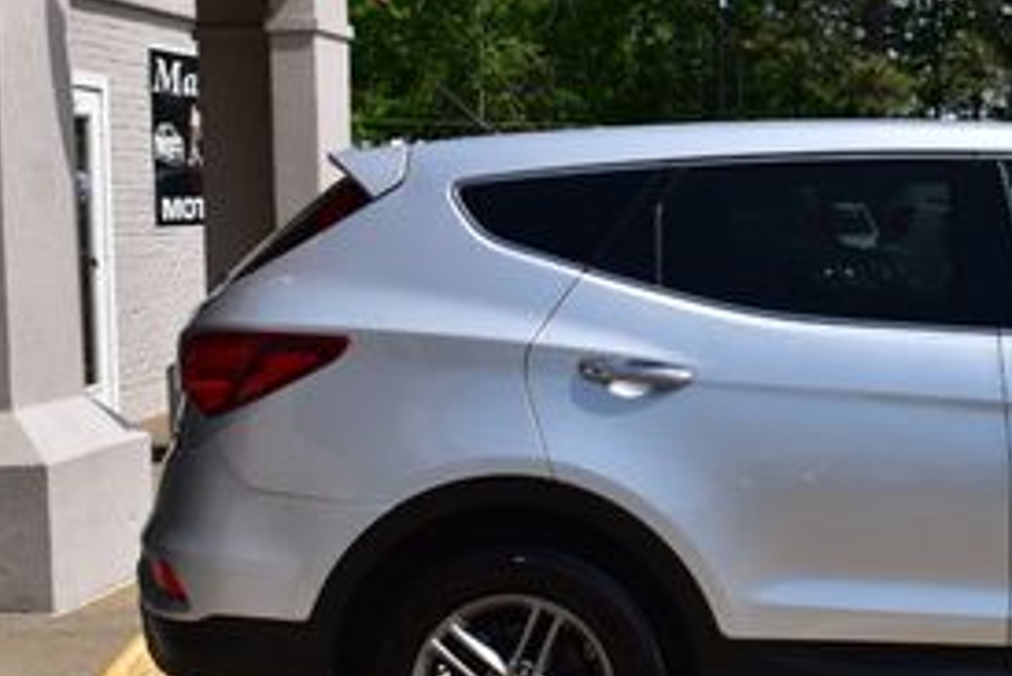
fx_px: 2559
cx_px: 1027
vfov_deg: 15.0
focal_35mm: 91
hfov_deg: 21.5
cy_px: 273
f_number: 11
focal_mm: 26
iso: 200
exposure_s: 1/500
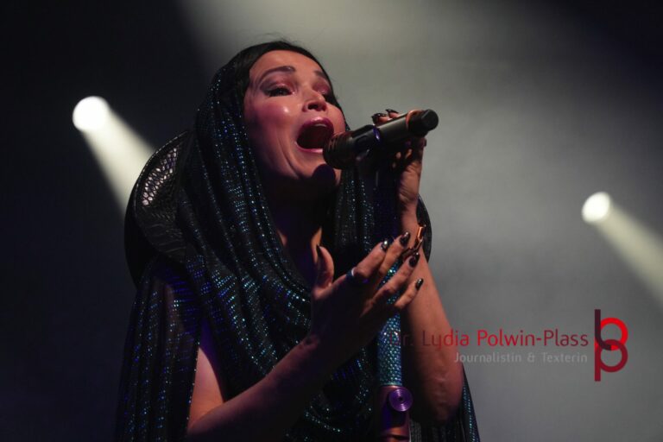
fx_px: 2707
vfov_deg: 9.3
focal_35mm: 147
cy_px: 221
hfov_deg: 14.0
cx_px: 332
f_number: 5.6
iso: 3200
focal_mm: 98
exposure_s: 1/160
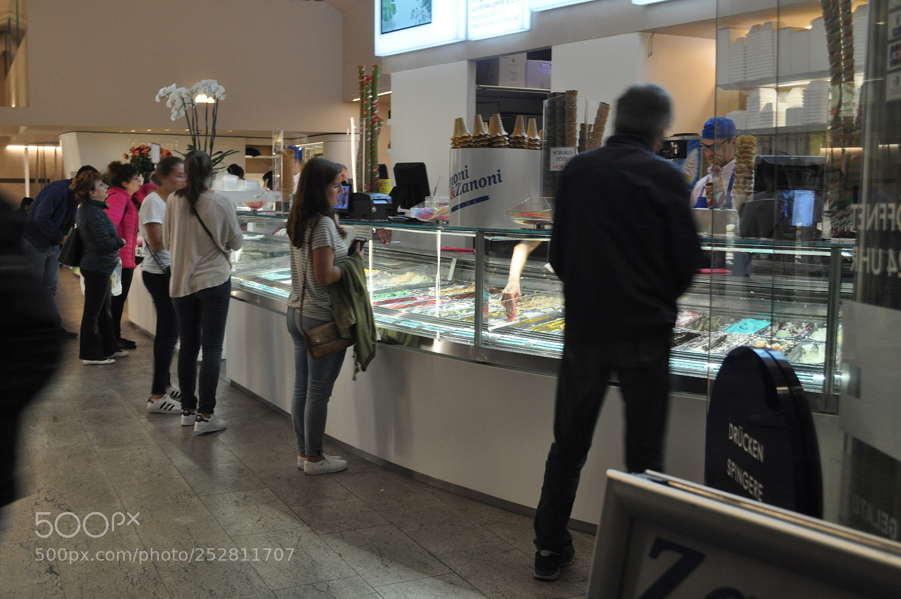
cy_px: 300
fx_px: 975
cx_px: 450
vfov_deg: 34.1
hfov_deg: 49.6
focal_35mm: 39
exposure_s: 1/13
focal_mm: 26
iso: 800
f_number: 6.3
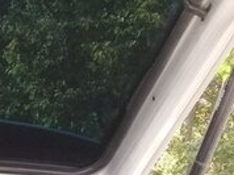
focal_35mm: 115
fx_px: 776
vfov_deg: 11.8
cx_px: -170
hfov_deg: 15.1
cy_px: 324
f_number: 2.2
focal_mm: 3.3
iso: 64
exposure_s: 1/100
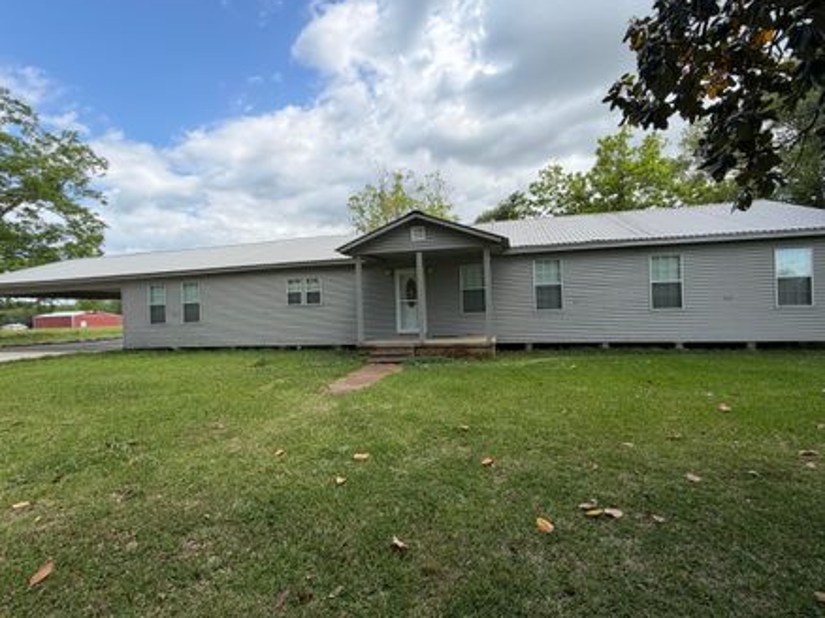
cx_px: 426
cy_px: 312
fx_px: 381
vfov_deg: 78.0
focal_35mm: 16
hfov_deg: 94.5
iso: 40
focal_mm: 2.22
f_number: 2.2
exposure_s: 1/770
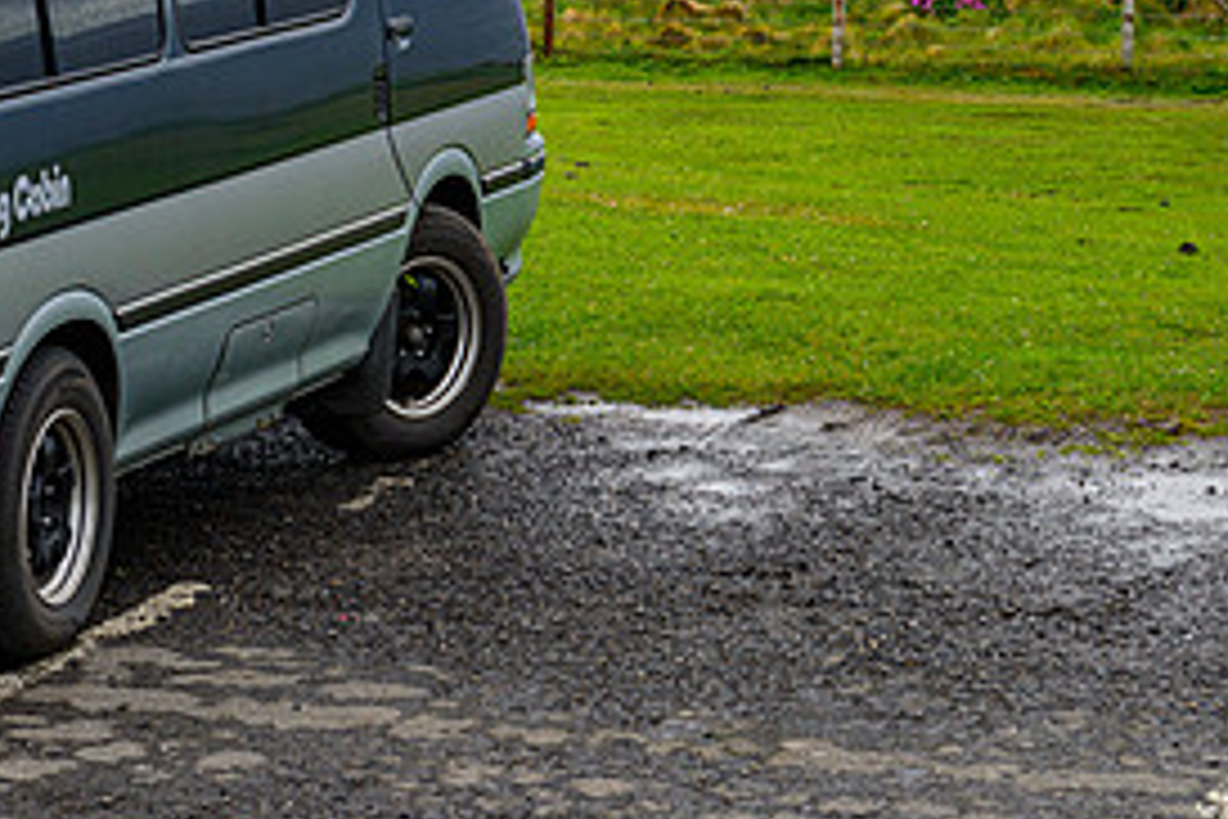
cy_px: -11
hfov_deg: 12.9
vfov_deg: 8.6
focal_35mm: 159
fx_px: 5423
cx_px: 678
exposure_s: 1/160
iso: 200
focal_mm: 70
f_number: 8
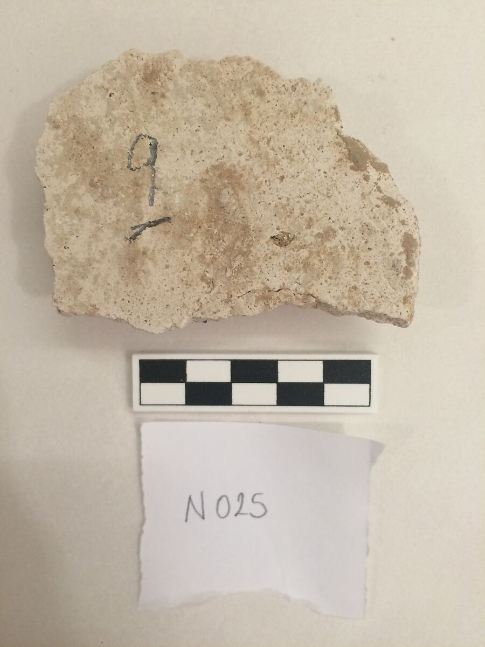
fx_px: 542
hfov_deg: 48.2
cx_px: 242
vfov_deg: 61.7
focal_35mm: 29
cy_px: 324
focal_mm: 4.15
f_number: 2.2
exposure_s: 1/30
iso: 64
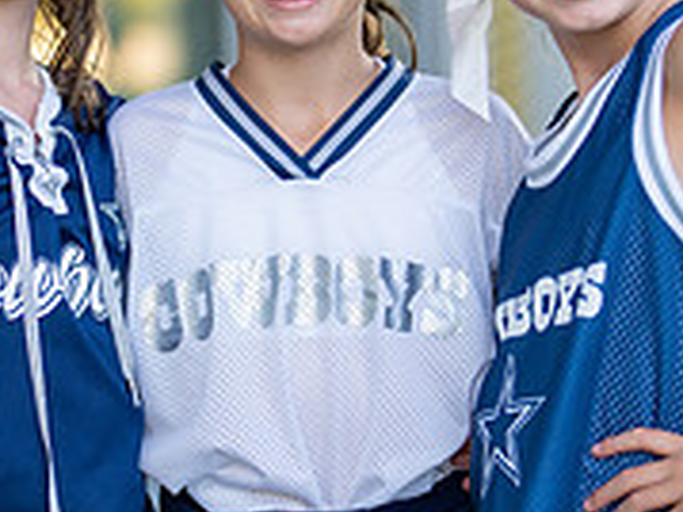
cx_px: 369
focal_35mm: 173
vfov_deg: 8.6
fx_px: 3411
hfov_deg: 11.4
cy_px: 273
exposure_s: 1/800
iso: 100
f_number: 1.2
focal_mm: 50
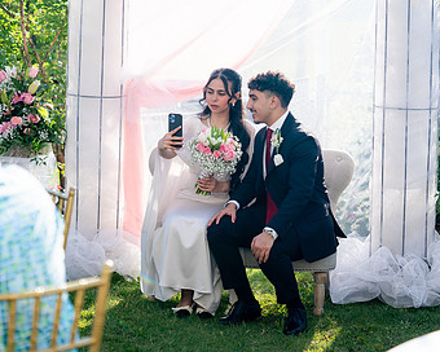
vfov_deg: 19.1
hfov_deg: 23.8
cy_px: 121
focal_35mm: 80
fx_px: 1042
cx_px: 230
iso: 200
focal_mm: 50
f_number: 2
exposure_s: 1/3200
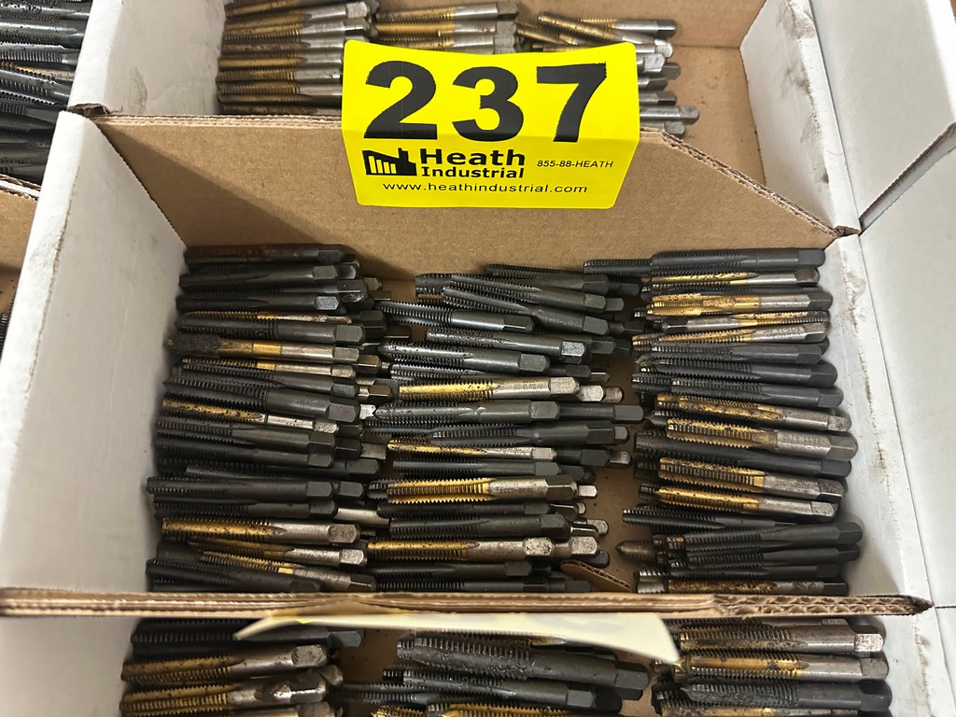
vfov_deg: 56.8
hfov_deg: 71.6
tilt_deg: -68.5
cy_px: 358
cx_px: 478
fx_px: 663
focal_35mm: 24
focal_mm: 6.86
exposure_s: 1/53
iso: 640
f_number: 1.78
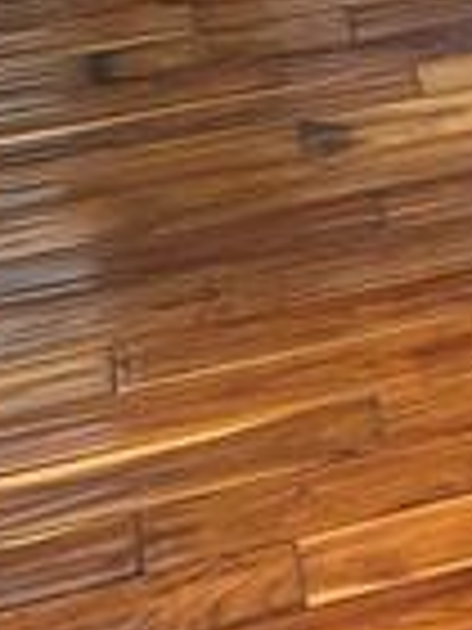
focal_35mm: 143
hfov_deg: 9.1
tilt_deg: -20.6
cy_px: -162
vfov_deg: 13.4
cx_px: 1227
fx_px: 2600
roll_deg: +1.5
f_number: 1.8
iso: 320
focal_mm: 4.25
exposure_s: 1/60
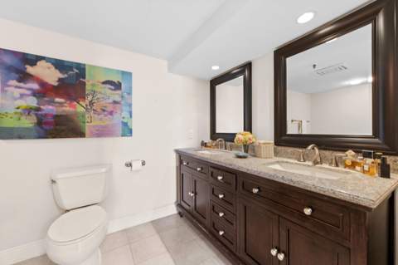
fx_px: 155
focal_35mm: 14
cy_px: 132
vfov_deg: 81.1
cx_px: 199
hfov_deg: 104.3
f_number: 9
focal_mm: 14
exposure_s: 1/10
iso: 1250
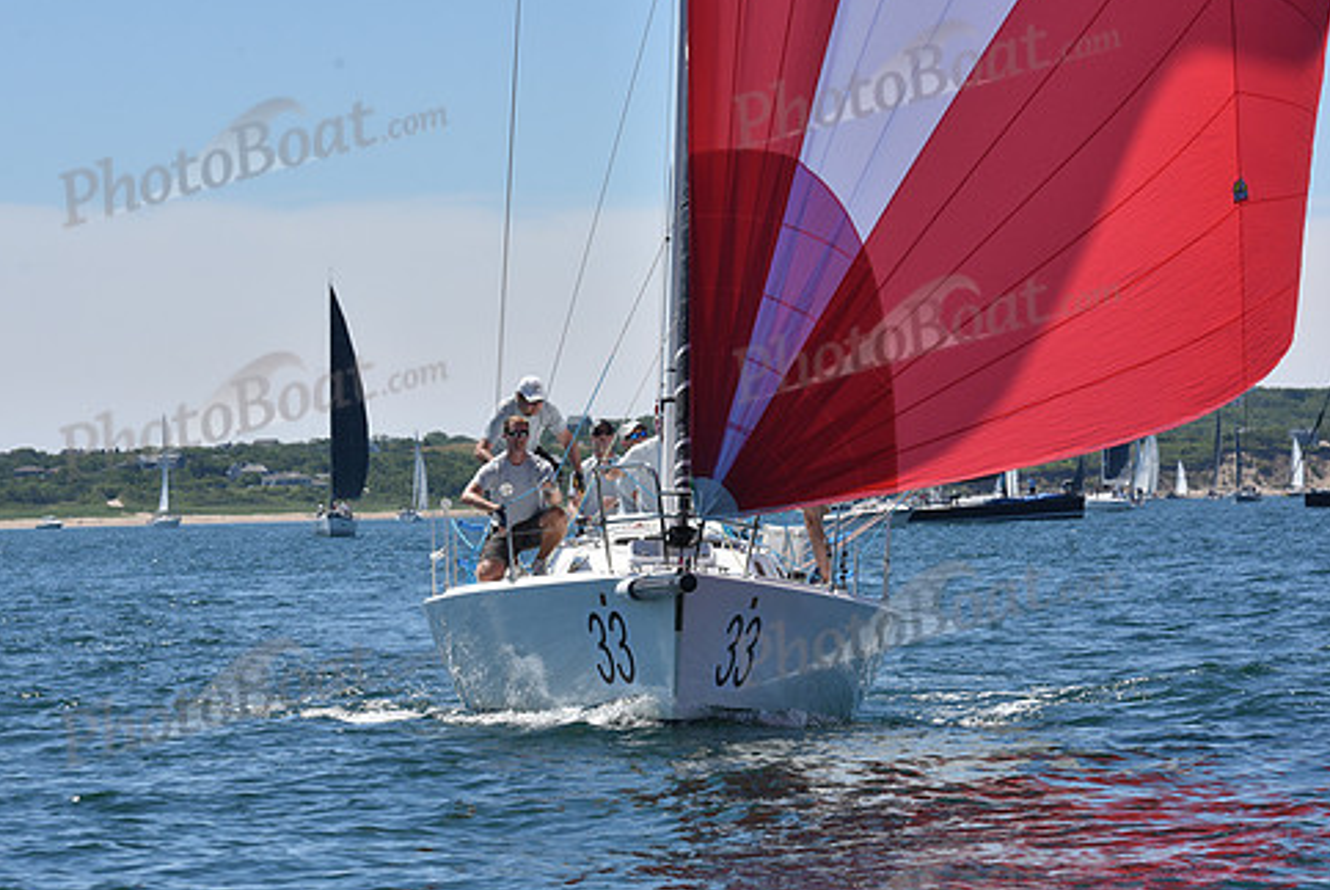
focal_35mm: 180
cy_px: 514
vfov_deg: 7.6
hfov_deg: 11.4
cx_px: 592
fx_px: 6656
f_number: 11
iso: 250
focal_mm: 150
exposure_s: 1/800
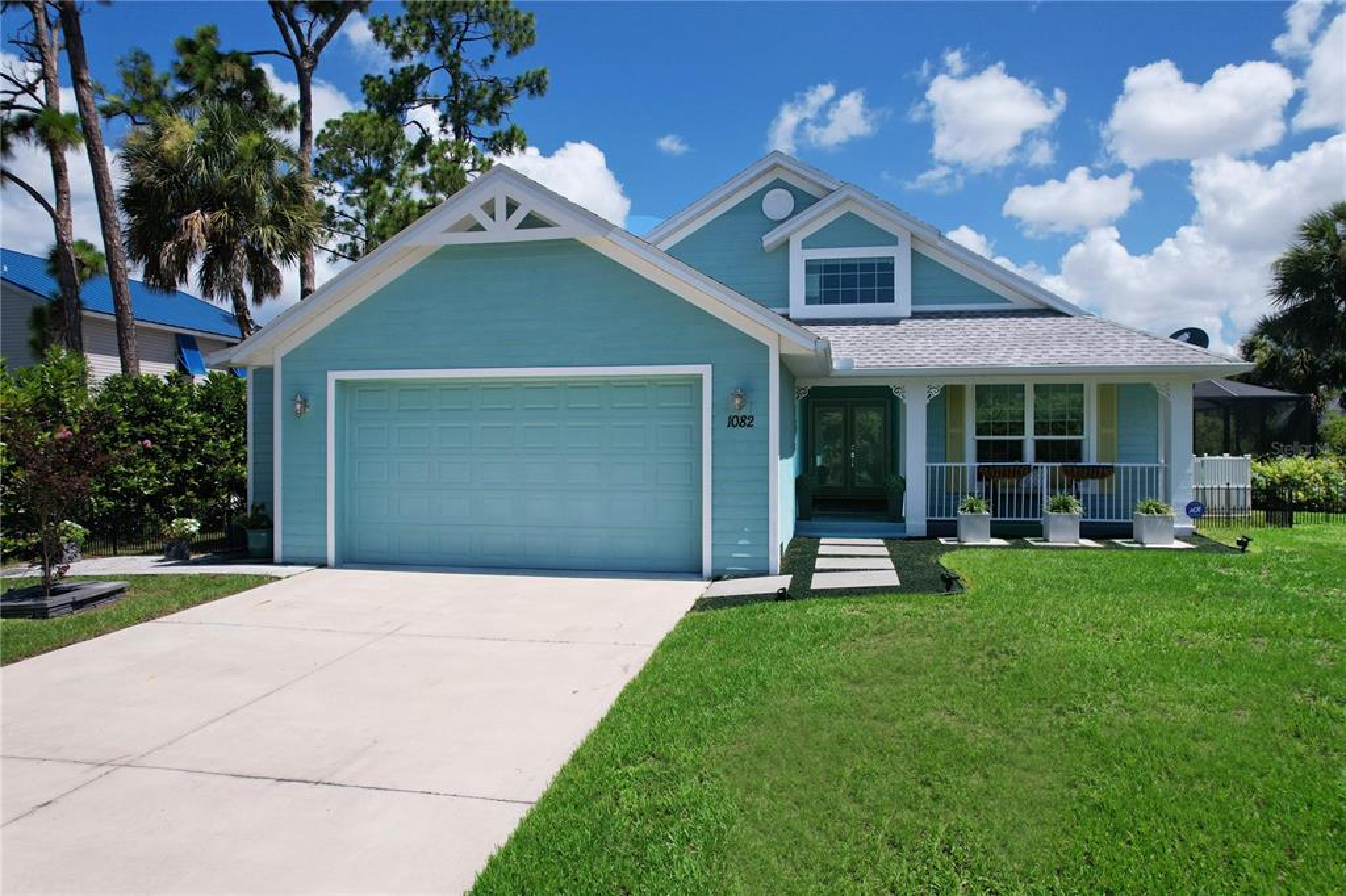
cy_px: 448
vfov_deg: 57.2
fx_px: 822
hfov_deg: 78.6
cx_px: 673
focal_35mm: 22
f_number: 2.8
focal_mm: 8.38
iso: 140
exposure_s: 1/3200
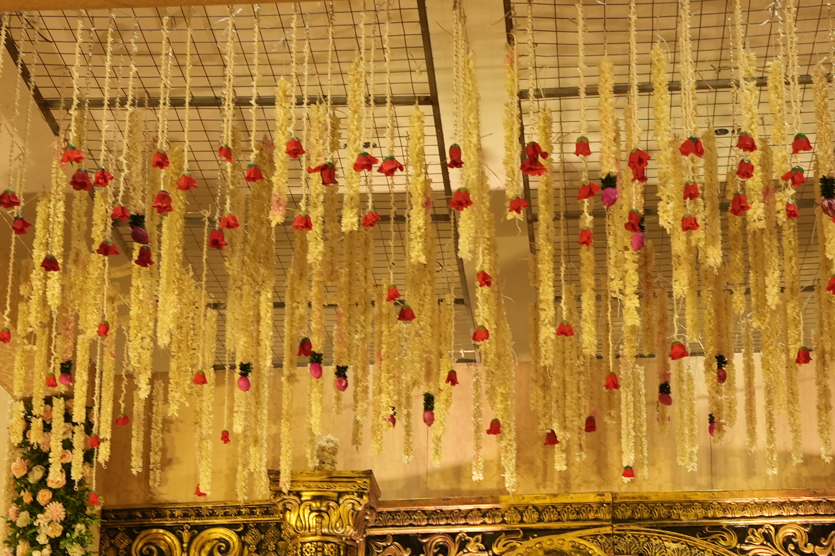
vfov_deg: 17.0
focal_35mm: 79
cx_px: 521
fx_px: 1832
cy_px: 514
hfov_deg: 25.6
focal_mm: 24
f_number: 4.5
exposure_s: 1/200
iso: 800
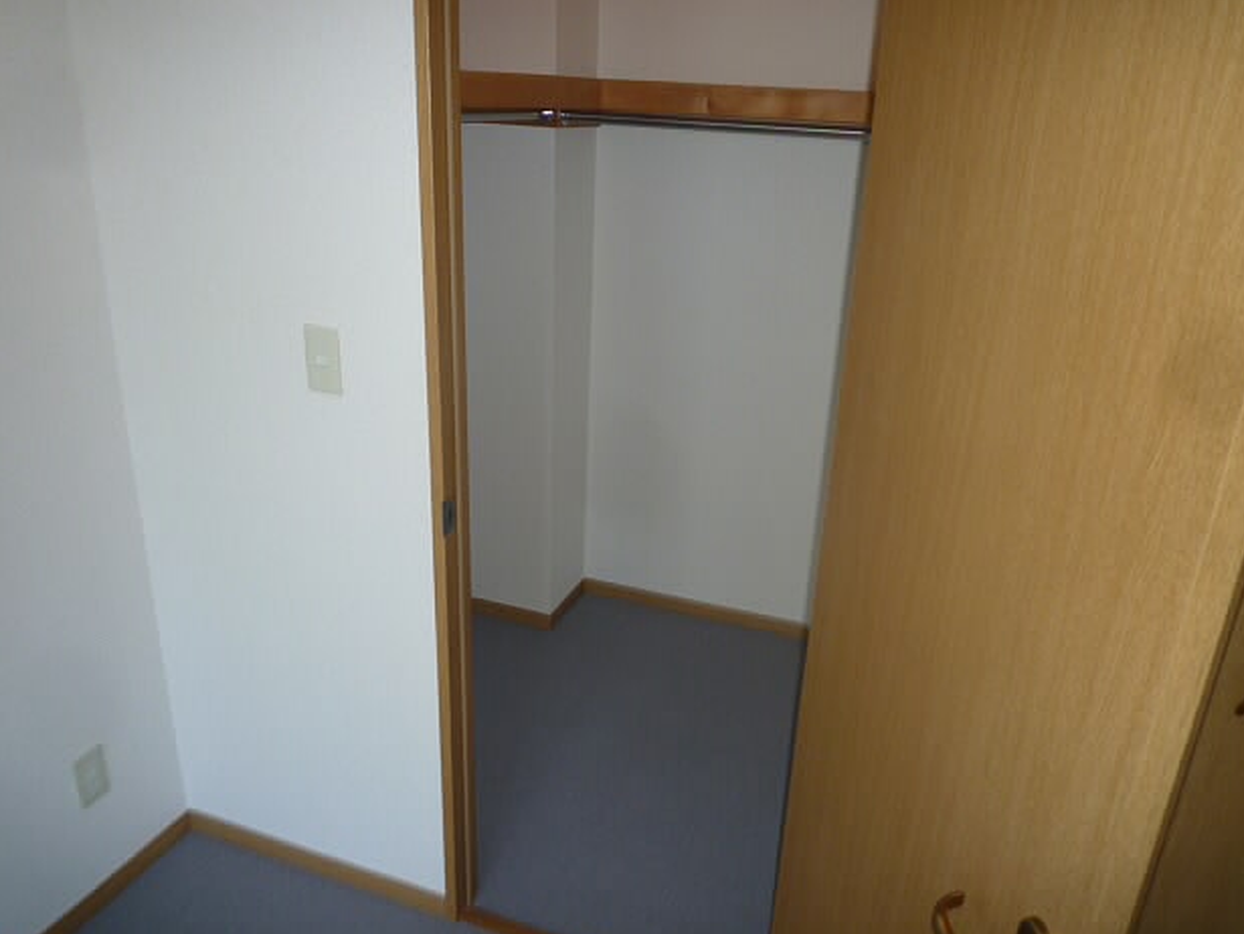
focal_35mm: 26
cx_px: 645
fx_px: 935
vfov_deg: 53.1
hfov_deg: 67.2
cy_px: 469
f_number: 2.8
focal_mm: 4.4
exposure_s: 1/30
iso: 100
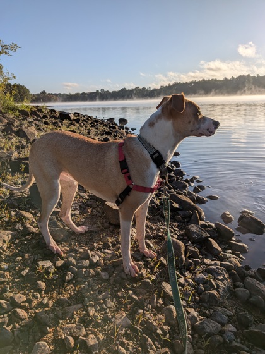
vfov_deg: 71.6
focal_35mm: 24
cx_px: 132
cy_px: 177
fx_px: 245
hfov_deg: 56.8
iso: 29
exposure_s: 1/2809
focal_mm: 4.53
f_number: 1.7
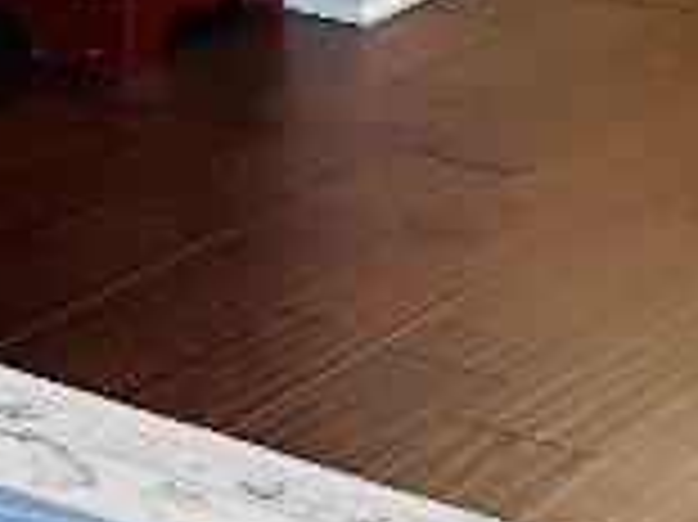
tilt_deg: -4.0
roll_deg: +0.7
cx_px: -941
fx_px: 3466
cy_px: -742
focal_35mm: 172
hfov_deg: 10.1
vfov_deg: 8.0
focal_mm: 4.2
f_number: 1.6
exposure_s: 1/60
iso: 125
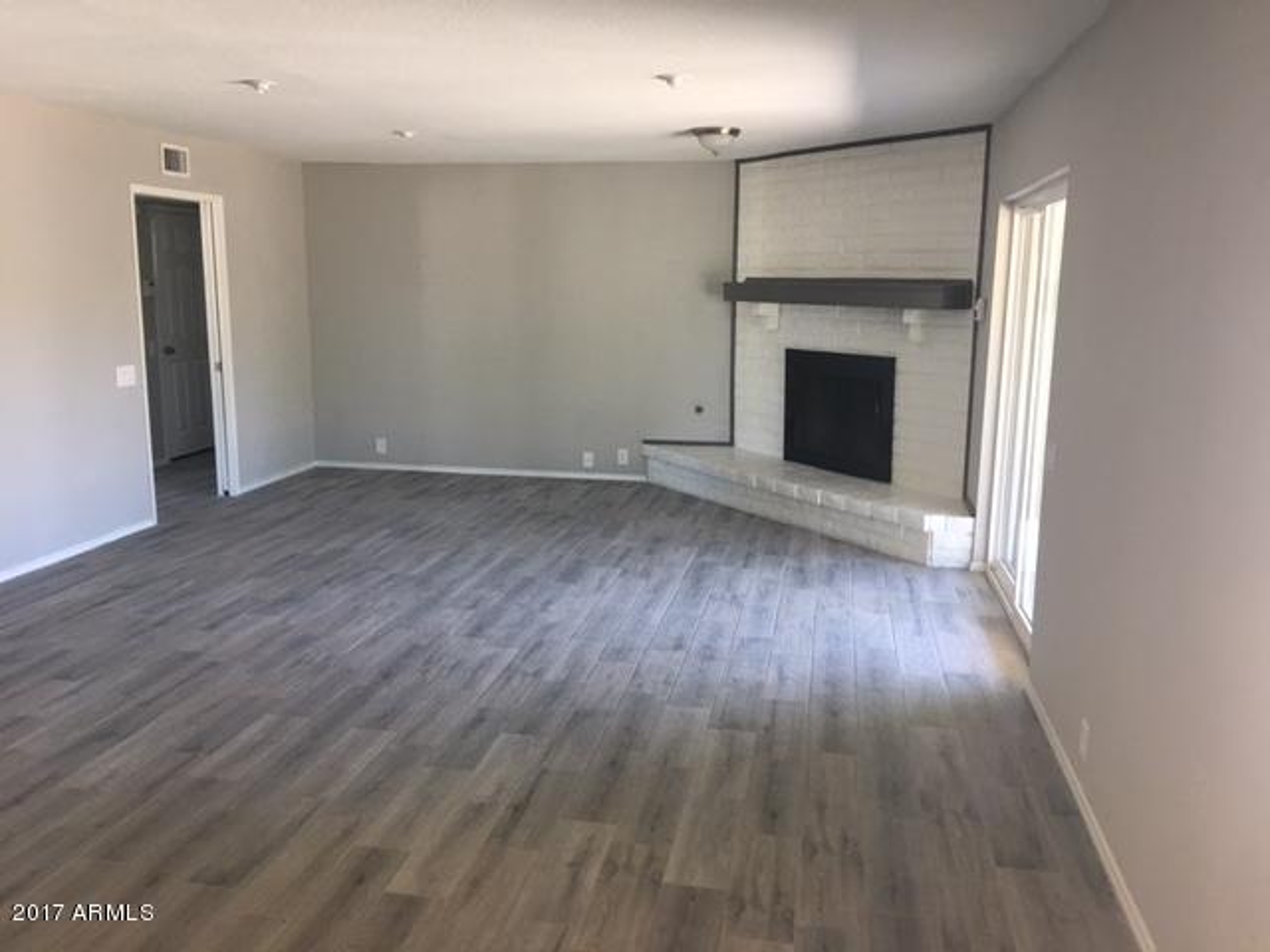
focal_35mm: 29
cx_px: 635
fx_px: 1064
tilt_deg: -9.2
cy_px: 476
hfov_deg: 61.7
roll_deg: +0.3
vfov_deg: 48.2
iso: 40
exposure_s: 1/15
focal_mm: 4.15
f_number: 2.2
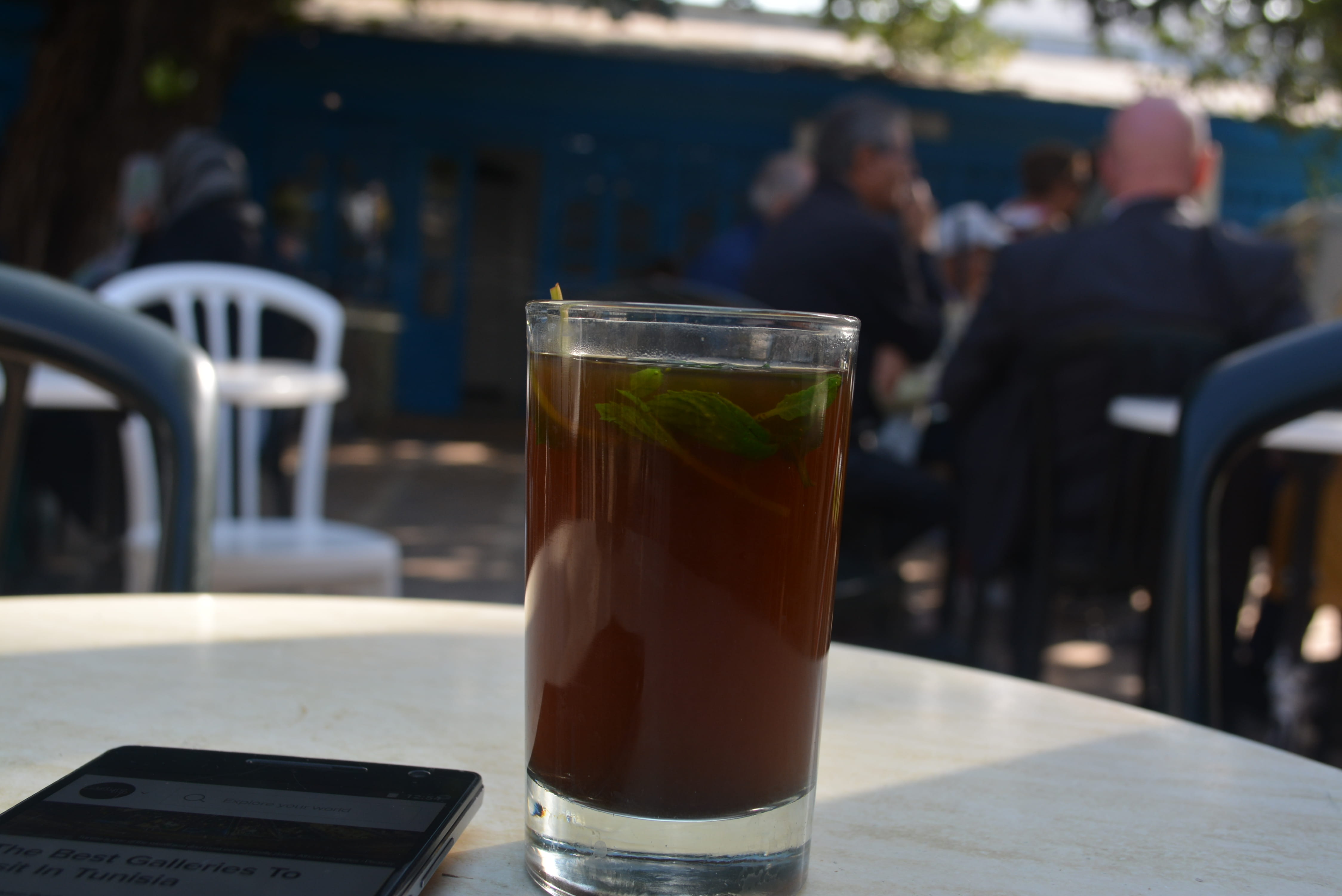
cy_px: 448
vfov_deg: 34.2
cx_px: 671
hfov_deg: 49.5
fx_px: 1454
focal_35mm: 39
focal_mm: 26
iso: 200
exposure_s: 1/200
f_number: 7.1
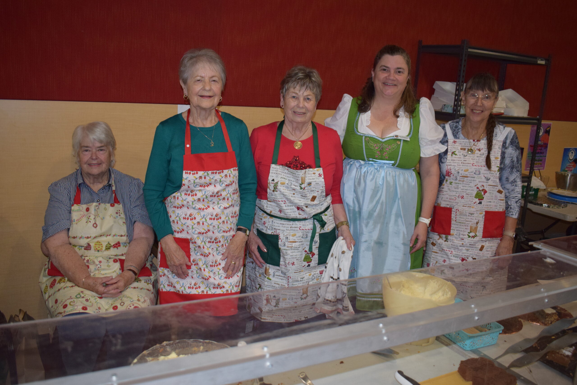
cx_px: 288
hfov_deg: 57.2
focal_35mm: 33
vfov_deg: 40.0
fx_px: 529
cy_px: 192
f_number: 3.8
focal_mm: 22
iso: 1600
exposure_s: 1/60
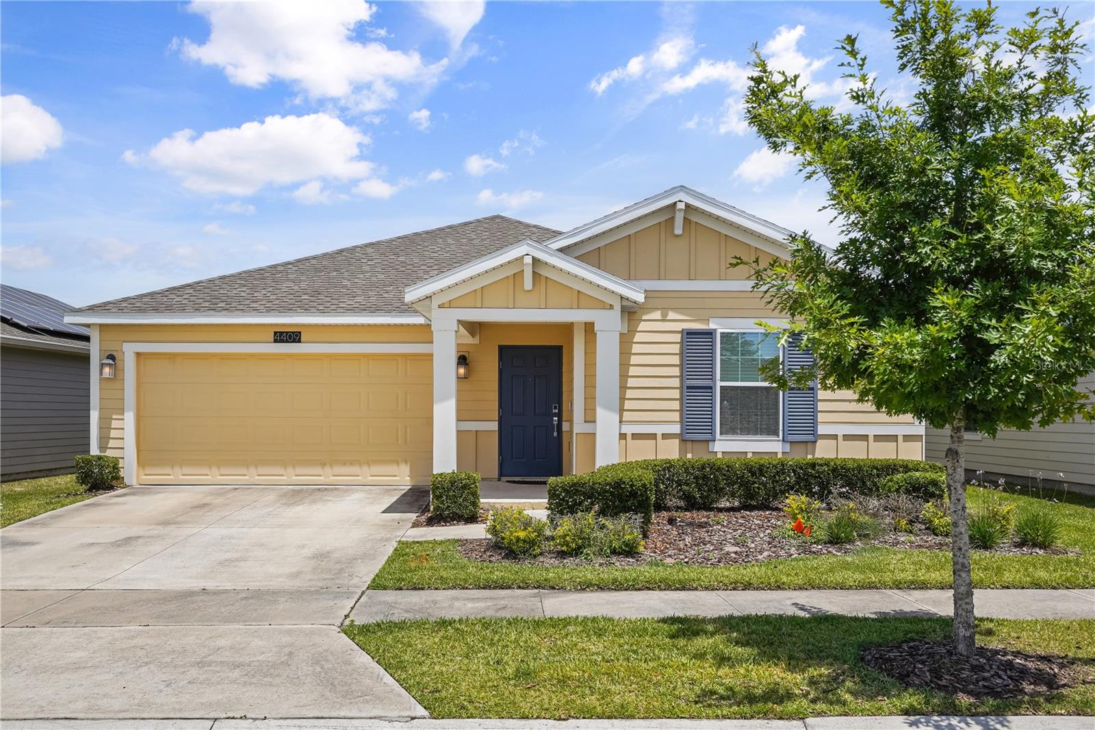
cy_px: 365
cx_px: 548
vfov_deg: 37.8
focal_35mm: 35
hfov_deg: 54.4
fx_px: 1064
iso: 160
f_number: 9
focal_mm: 35
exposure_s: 1/800
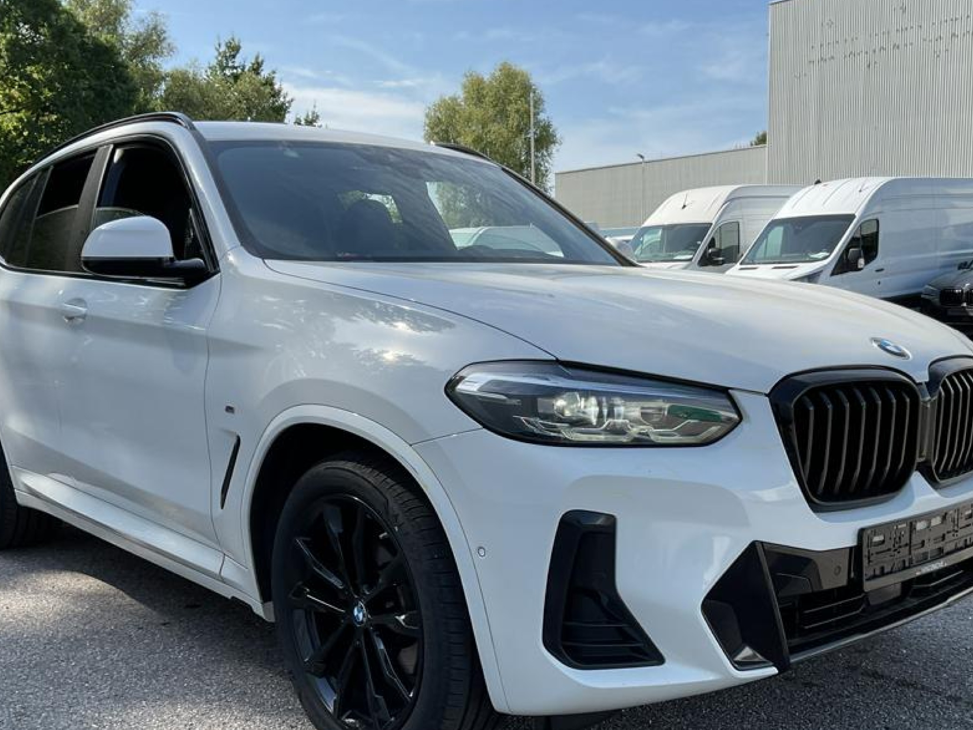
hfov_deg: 48.9
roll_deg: -0.8
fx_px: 1068
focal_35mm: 38
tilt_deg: -10.5
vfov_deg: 37.4
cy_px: 469
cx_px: 523
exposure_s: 1/1055
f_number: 1.8
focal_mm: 3
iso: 16
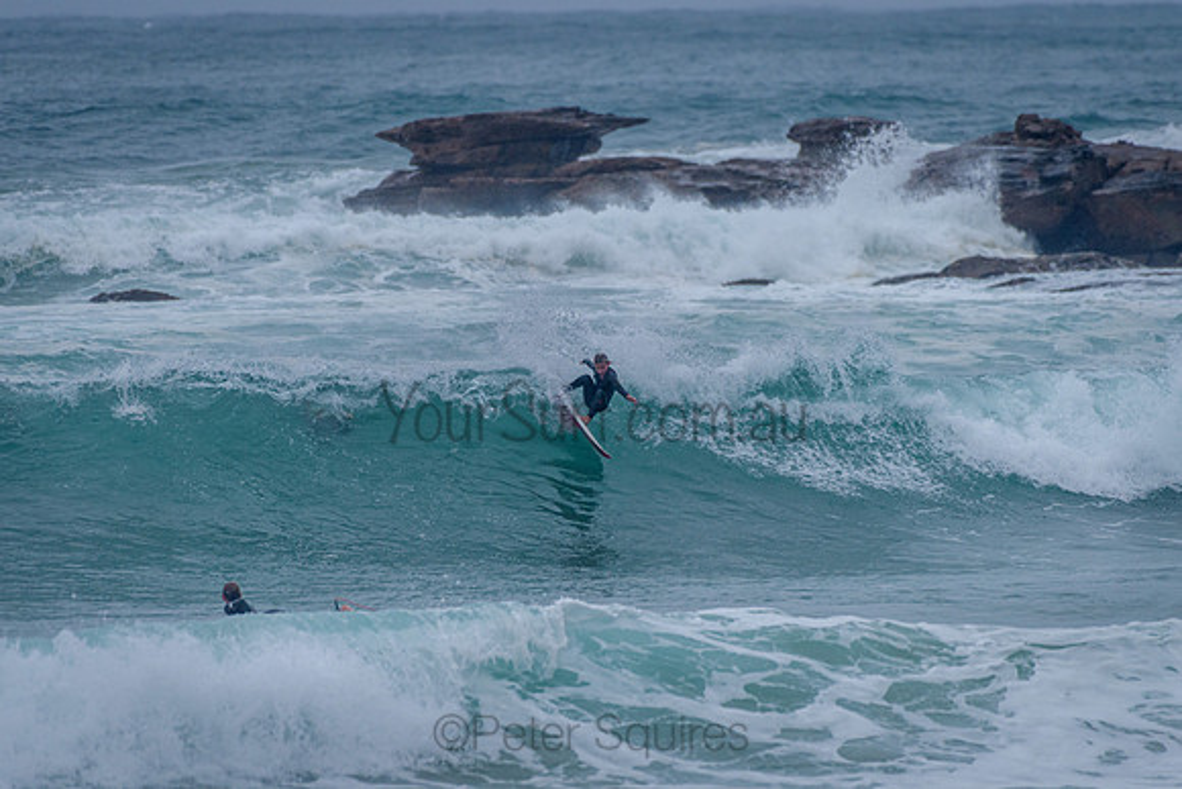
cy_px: 394
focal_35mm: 613
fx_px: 20115
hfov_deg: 3.4
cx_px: 591
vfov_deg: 2.2
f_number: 5.6
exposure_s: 1/2000
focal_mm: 500
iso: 500
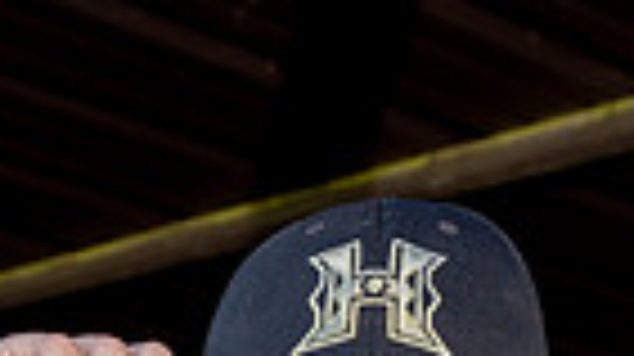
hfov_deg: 18.2
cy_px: 942
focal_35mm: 117
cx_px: 175
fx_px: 1965
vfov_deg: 9.0
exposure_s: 1/250
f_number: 5
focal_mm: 35
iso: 200
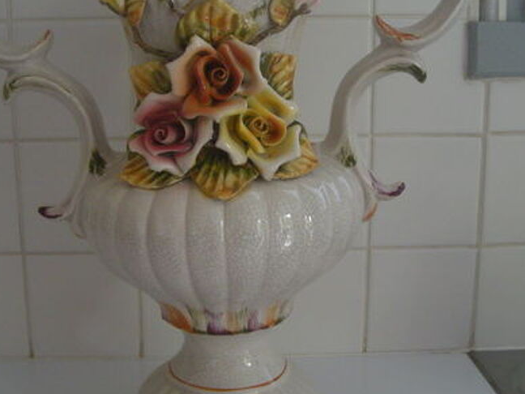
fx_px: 819
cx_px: 233
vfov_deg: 27.0
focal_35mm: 54
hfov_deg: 35.5
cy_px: 193
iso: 248
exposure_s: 1/56.3
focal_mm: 5.7
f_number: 2.8
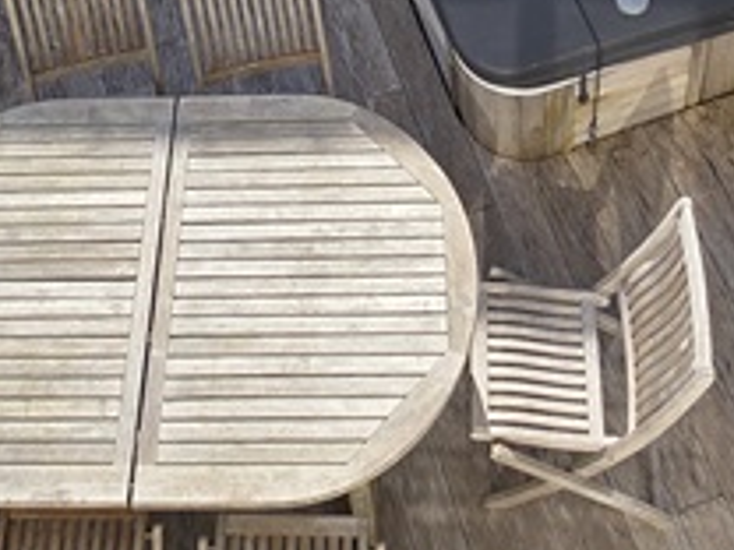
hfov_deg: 30.2
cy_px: -532
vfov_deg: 17.2
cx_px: 321
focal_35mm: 64
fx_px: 1357
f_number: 1.9
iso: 40
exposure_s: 1/2000
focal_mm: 2.2
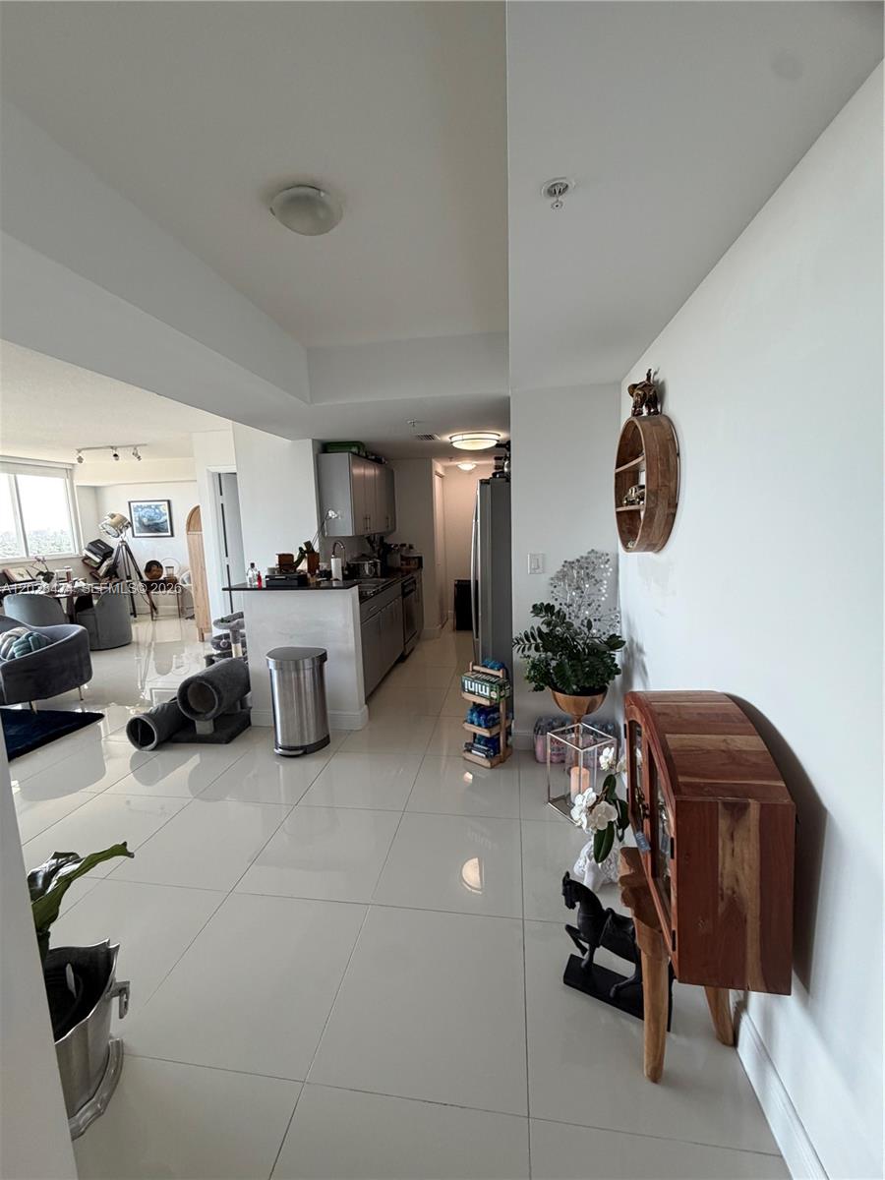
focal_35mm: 14
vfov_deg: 102.1
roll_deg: +1.7
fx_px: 477
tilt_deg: -8.7
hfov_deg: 85.7
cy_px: 590
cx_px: 442
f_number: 2.2
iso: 200
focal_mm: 2.22
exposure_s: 1/120
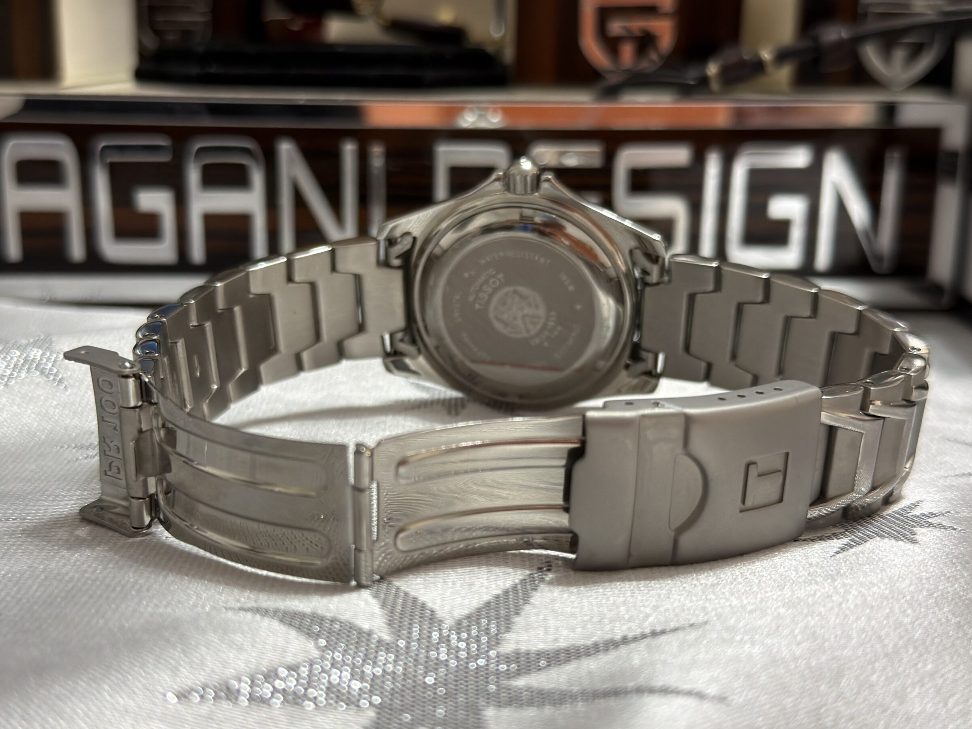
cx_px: 460
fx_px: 1320
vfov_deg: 30.9
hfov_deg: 40.4
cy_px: 382
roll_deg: -0.6
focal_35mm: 47
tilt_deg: -15.1
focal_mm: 6.76
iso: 160
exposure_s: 1/47
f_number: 1.78
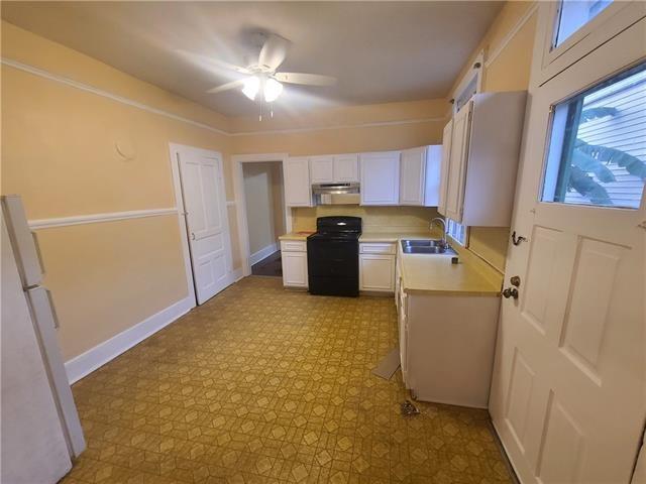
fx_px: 243
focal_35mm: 13
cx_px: 323
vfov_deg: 89.9
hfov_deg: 106.2
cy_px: 242
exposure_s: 1/59
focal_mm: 2.2
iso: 250
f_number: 2.2
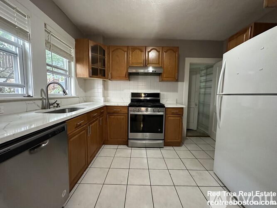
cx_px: 138
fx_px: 112
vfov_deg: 85.7
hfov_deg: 102.1
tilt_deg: -5.8
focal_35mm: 14
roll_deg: -0.7
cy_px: 104
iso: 800
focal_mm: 2.22
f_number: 2.2
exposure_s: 1/40
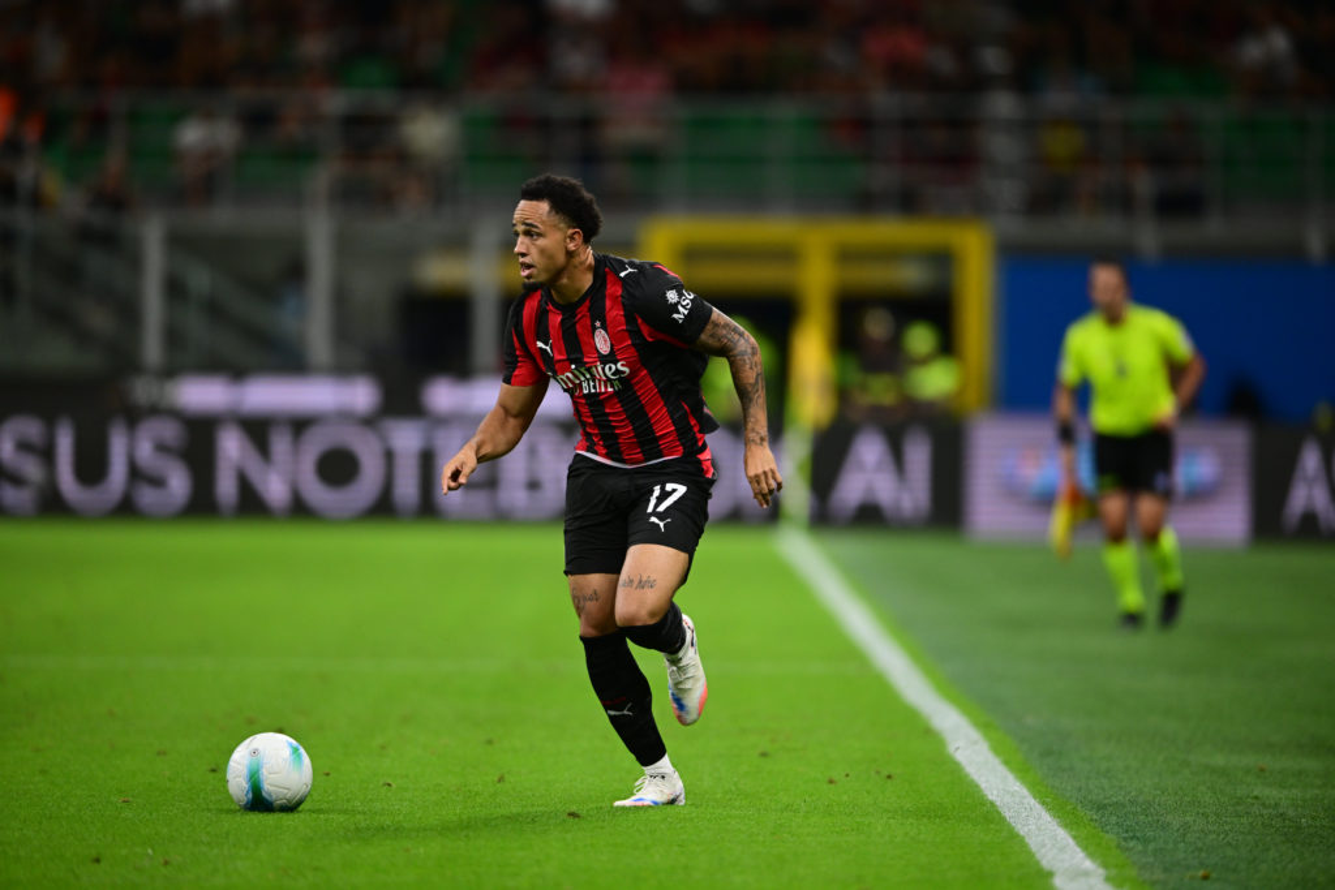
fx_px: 14834
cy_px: 445
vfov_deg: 3.4
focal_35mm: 400
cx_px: 668
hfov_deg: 5.2
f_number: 2.8
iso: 1600
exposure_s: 1/1250
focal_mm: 400
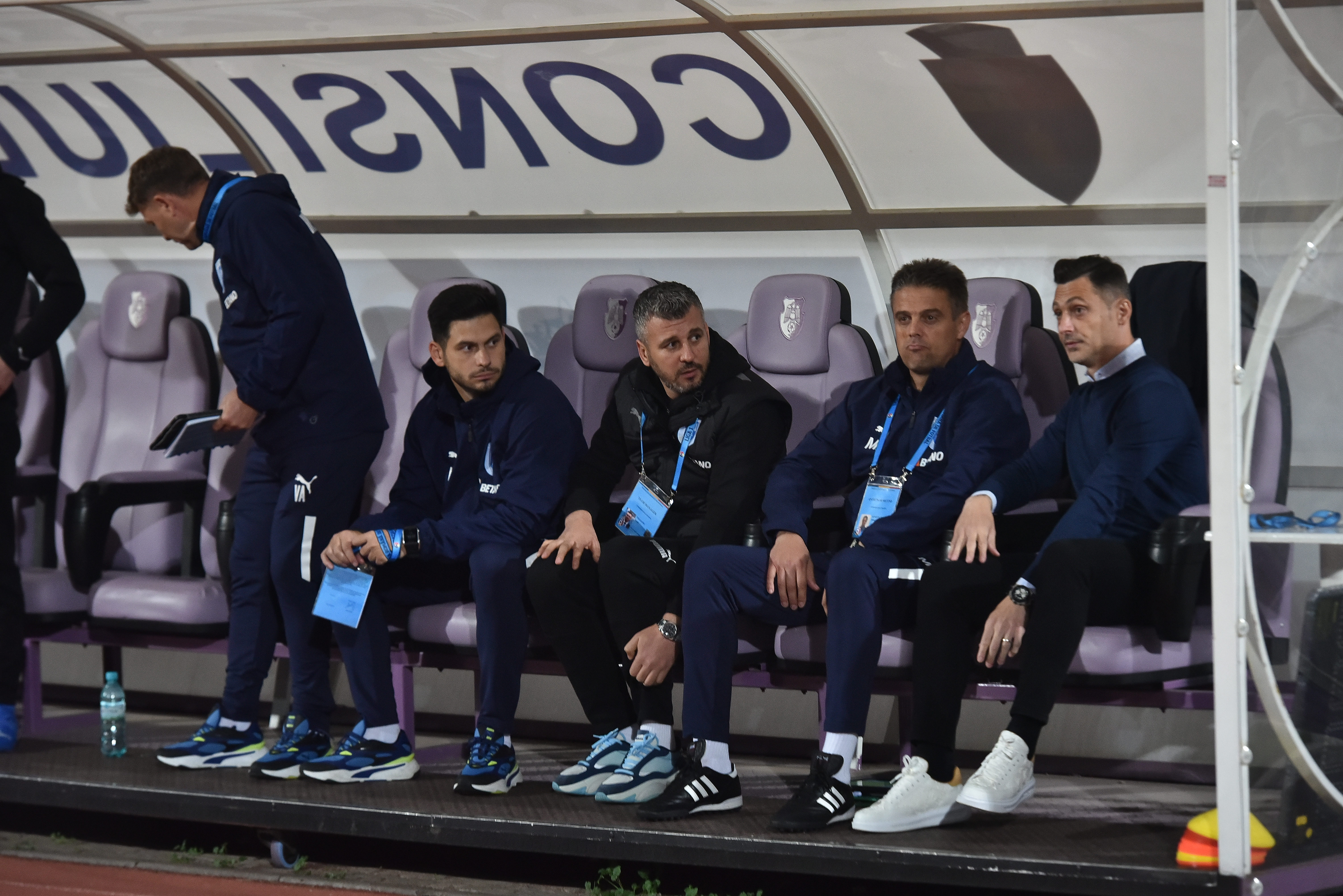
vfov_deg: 9.8
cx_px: 672
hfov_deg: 14.6
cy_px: 448
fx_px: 5225
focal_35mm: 140
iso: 2000
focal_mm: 140
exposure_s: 1/250
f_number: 5.6
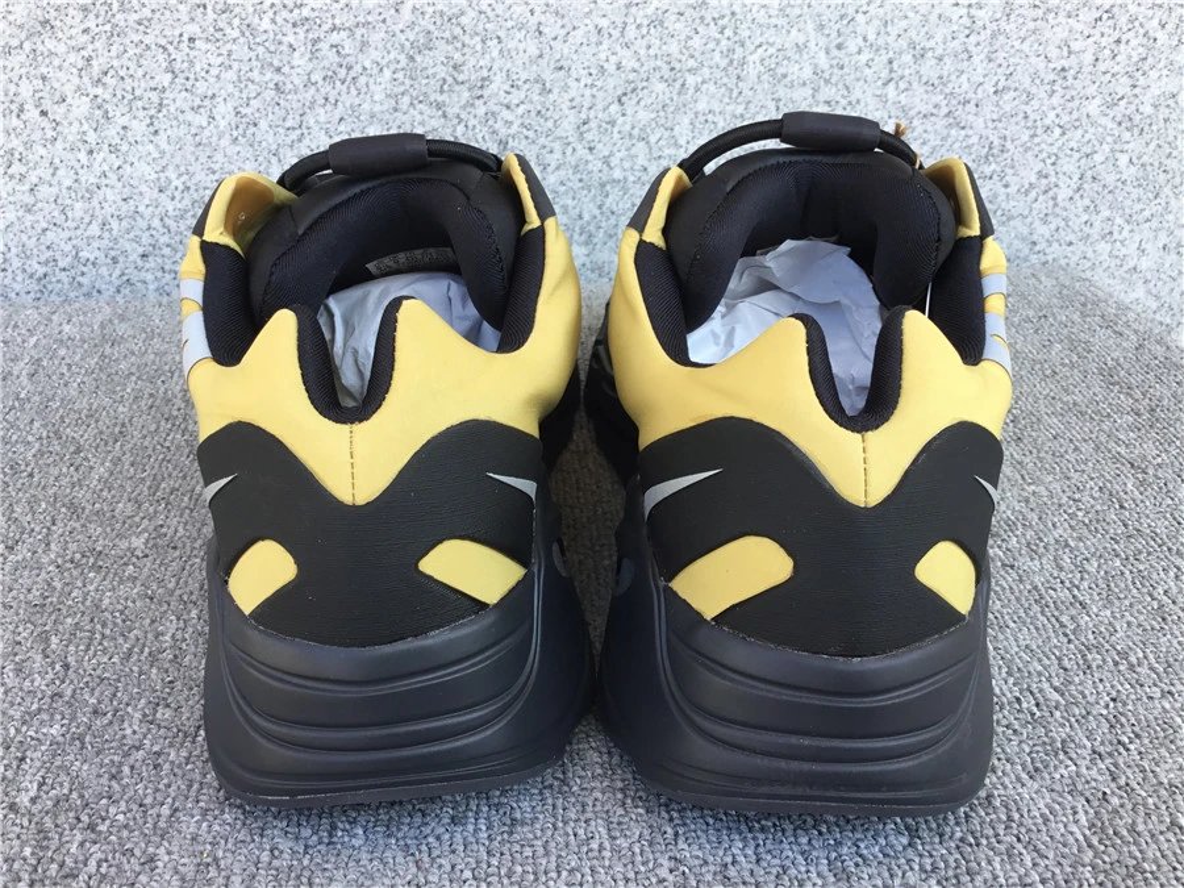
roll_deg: +0.3
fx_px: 1060
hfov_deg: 58.4
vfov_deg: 45.4
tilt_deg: -29.2
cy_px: 444
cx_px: 592
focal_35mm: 31
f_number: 2.4
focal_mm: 3.3
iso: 25
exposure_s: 1/109
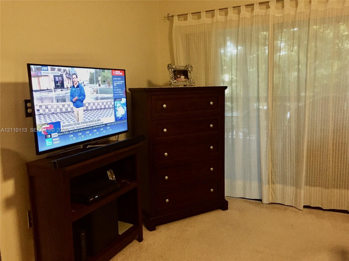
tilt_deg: -9.6
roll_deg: +0.7
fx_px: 292
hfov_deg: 61.7
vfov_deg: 48.2
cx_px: 174
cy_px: 130
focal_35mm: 29
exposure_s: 1/30
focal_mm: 4.15
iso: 250
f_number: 2.2
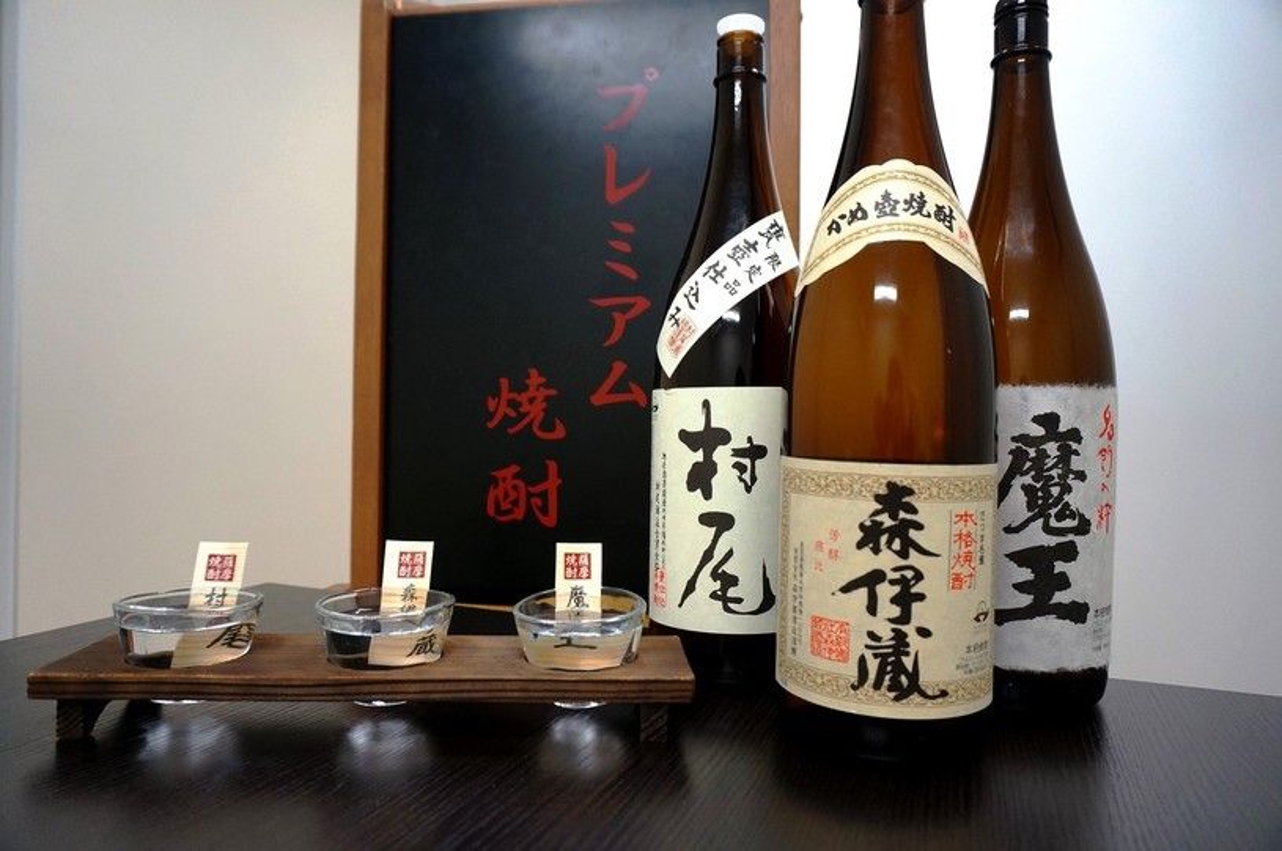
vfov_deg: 53.0
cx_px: 641
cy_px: 426
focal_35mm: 24
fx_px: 853
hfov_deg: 73.8
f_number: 4
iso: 400
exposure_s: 1/60
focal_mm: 16
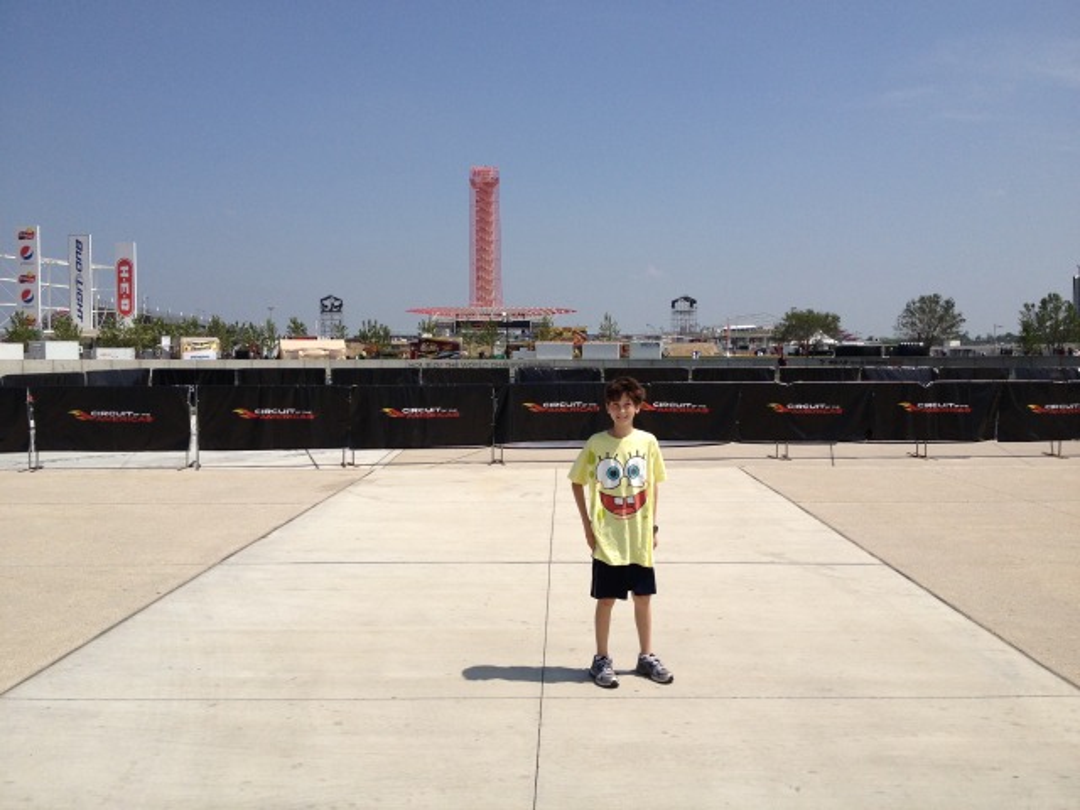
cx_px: 540
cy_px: 405
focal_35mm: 35
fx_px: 1092
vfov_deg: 40.7
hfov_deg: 52.6
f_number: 2.4
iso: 50
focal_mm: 4.28
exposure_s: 1/3247
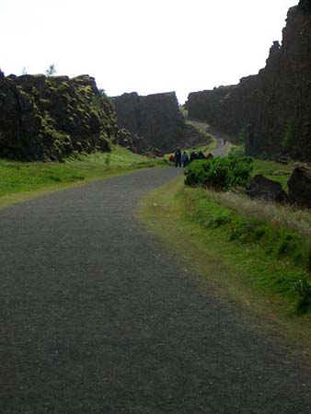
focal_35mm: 35
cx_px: 156
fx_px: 419
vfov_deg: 52.6
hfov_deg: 40.7
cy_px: 207
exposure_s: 1/200
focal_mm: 5.8
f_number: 4.3
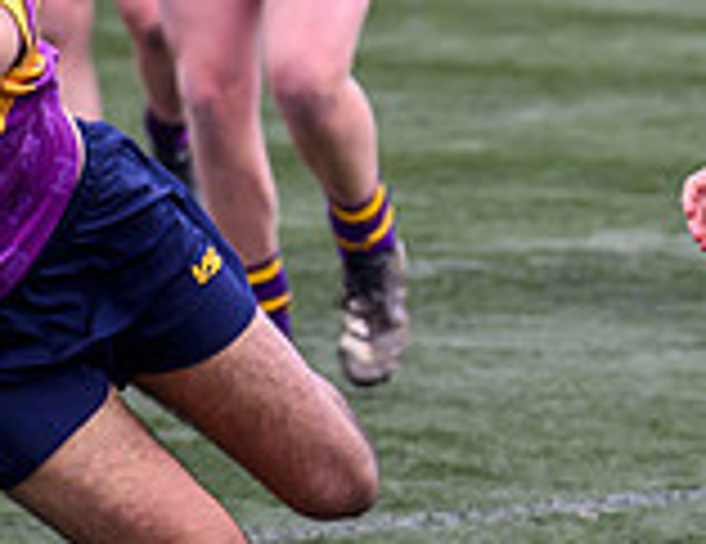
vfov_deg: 2.6
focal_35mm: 573
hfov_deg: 3.4
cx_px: -425
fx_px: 11804
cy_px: 256
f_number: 4
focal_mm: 104
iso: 1000
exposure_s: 1/1600
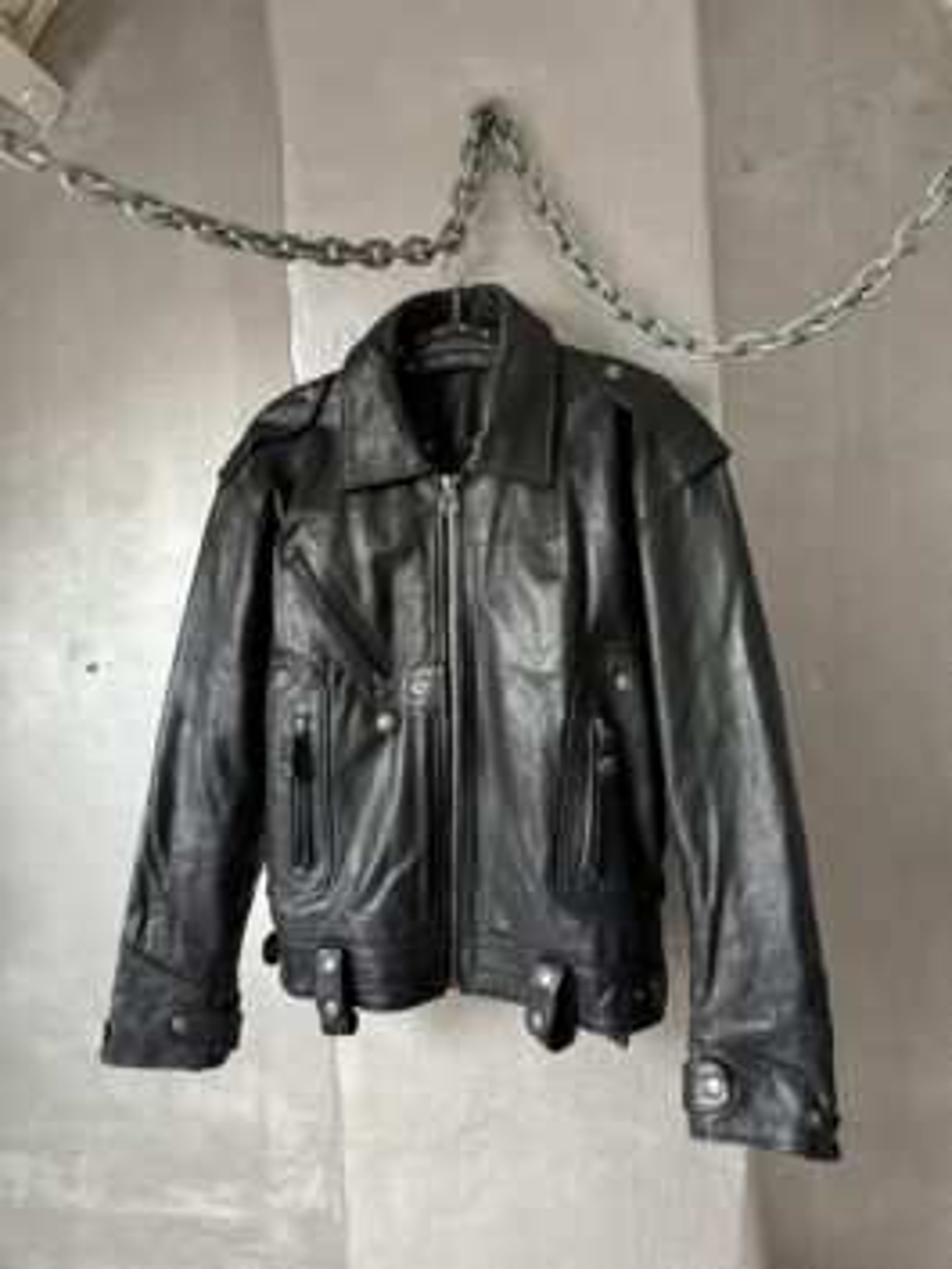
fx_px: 880
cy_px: 634
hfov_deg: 56.8
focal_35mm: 24
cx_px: 476
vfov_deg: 71.6
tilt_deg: -1.5
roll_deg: +0.7
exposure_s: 1/60
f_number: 1.78
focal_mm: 6.76
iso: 640
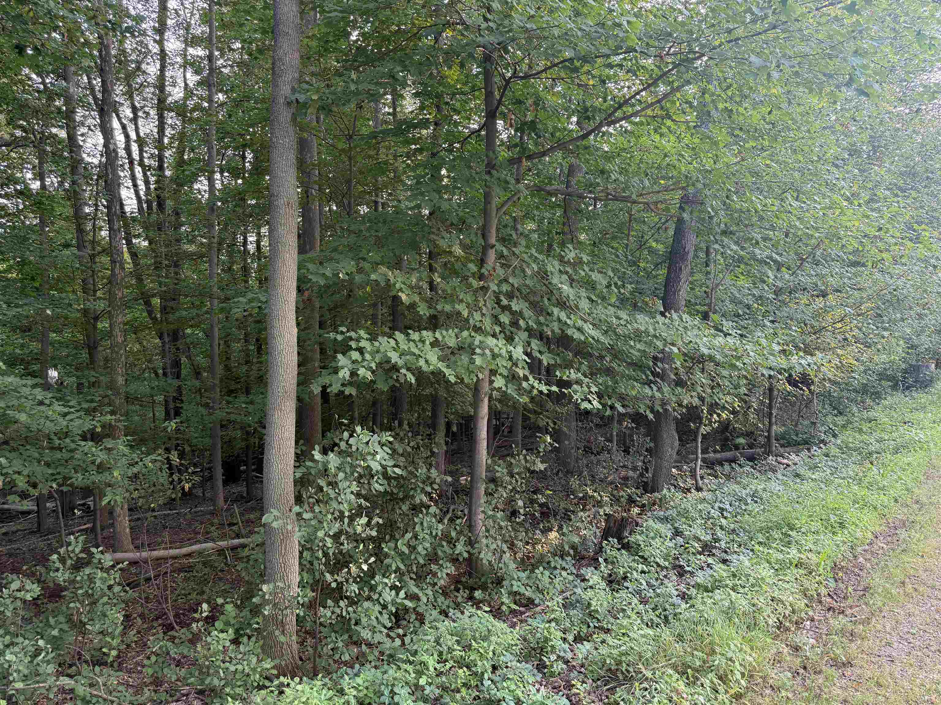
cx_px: 470
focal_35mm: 24
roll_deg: -0.4
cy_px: 352
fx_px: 652
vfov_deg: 56.8
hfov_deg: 71.6
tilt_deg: -4.5
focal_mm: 6.76
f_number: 1.78
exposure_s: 1/193
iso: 200
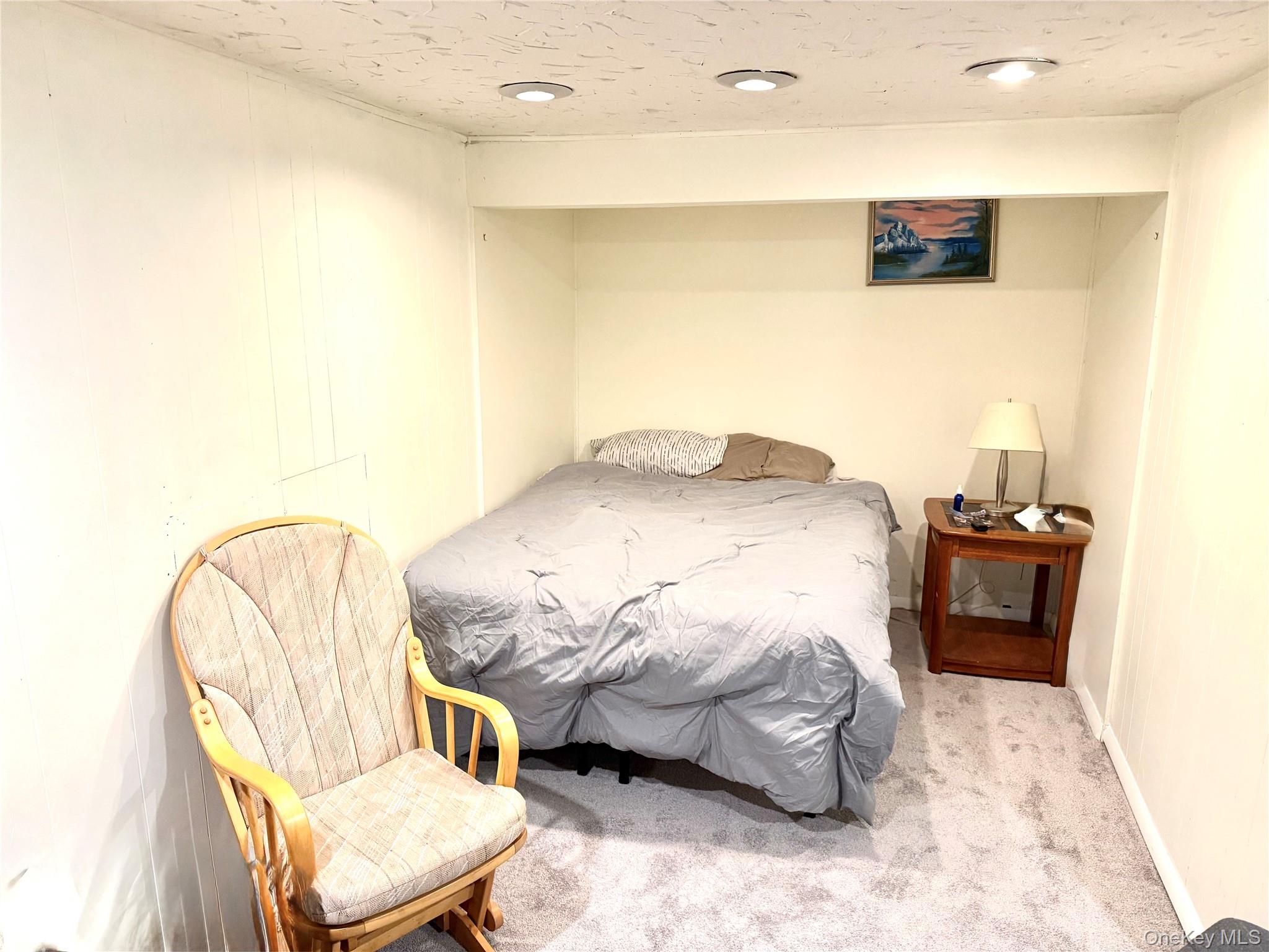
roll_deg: -0.7
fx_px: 880
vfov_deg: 56.8
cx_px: 634
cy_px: 476
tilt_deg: -12.5
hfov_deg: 71.6
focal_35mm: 24
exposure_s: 1/59
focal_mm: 6.76
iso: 320
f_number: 1.78
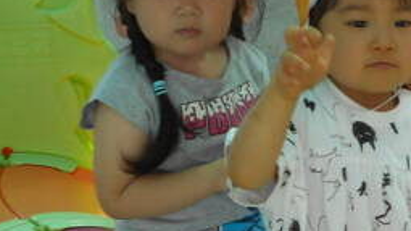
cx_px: 516
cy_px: 192
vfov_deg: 13.5
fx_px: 969
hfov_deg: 21.9
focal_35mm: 89
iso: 100
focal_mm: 4.6
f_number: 3.2
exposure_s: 1/250
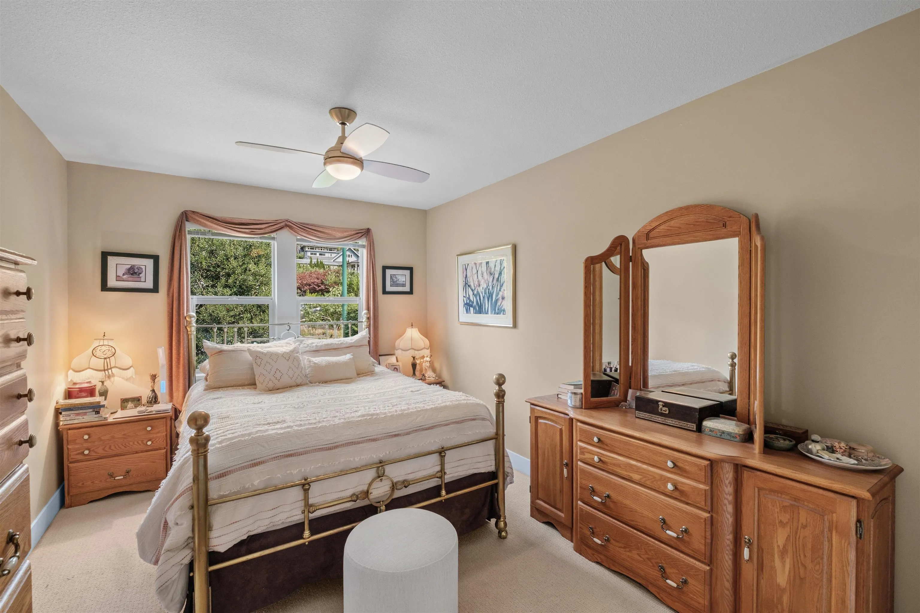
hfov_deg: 100.4
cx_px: 460
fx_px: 383
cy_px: 306
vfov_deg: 77.3
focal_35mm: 15
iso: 400
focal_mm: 10
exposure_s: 1/1.67
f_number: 7.1
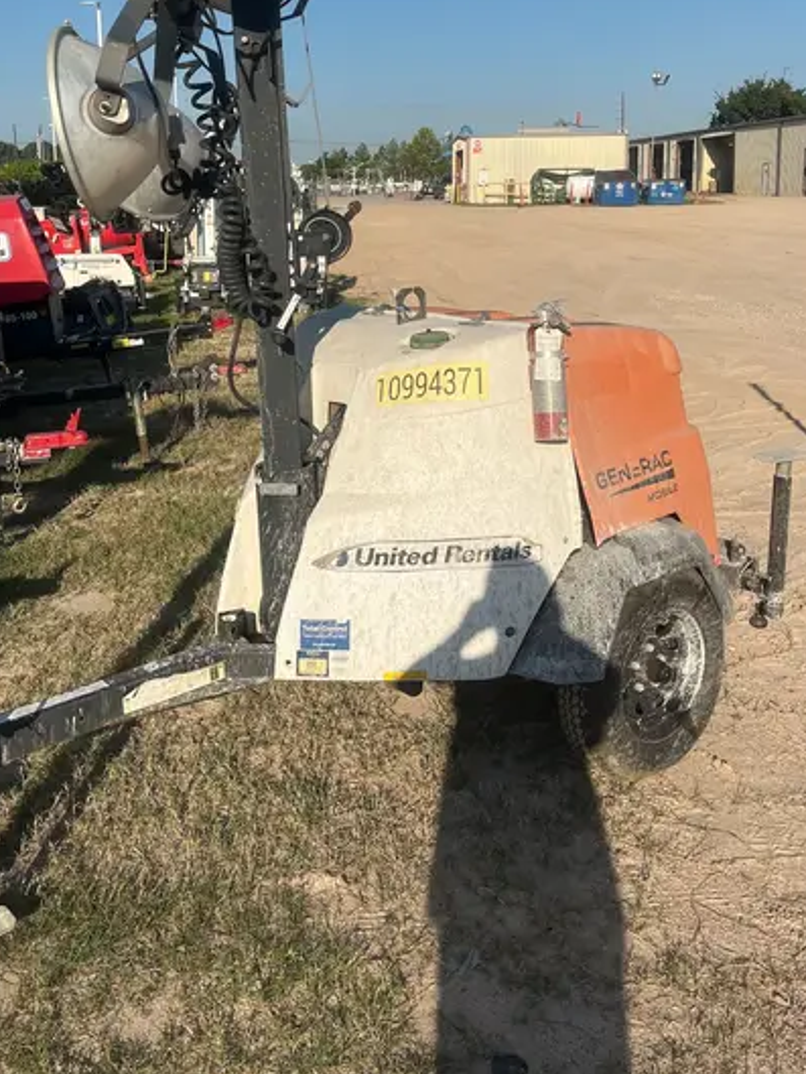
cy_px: 340
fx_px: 1117
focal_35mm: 36
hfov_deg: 39.6
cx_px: 353
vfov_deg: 50.2
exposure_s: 1/5319
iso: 50
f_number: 1.6
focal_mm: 5.1
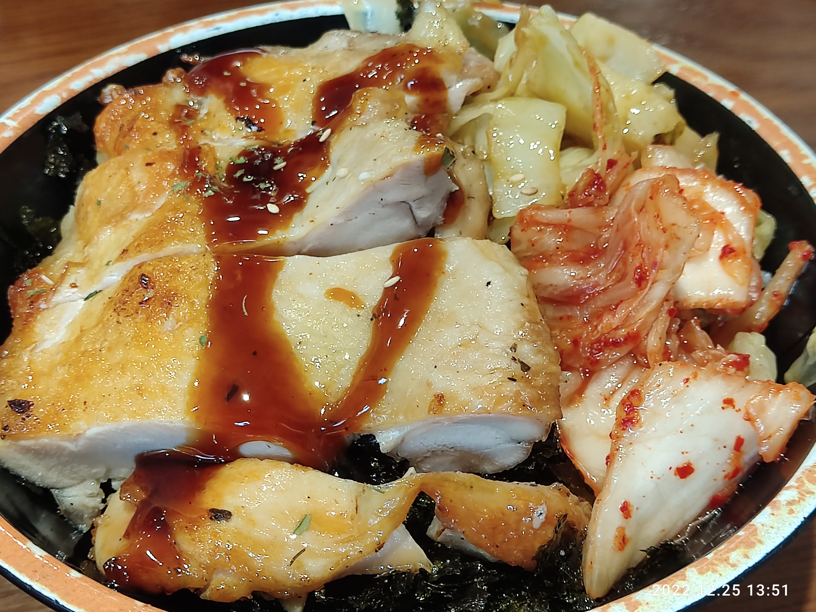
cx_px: 401
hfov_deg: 36.8
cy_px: 307
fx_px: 1226
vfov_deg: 28.0
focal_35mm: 52
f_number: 1.79
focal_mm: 4.71
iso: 314
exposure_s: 1/50
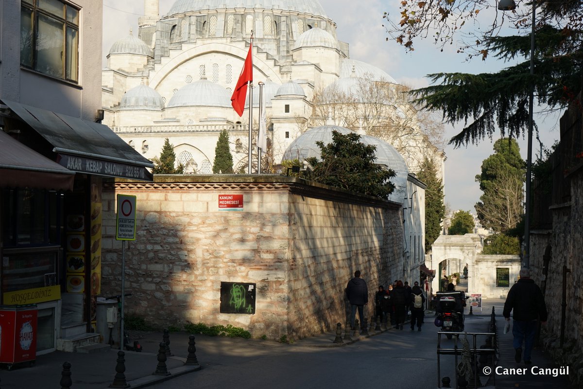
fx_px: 972
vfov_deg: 22.6
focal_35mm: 60
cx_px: 292
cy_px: 194
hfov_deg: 33.4
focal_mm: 60
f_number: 9
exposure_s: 1/160
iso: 100
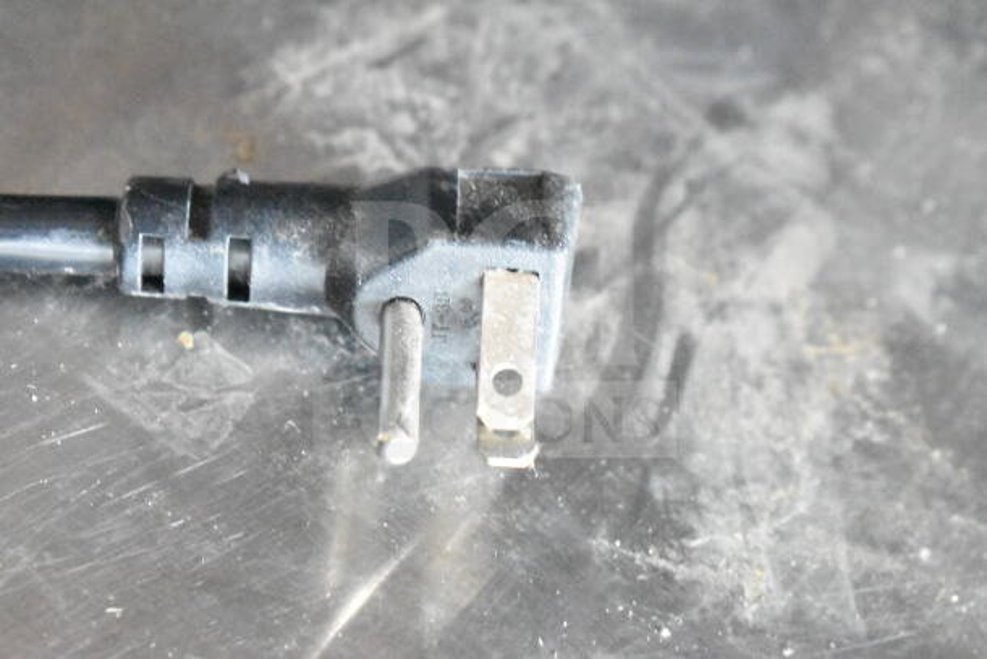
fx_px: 2262
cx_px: 494
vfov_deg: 16.6
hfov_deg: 24.6
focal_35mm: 82
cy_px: 330
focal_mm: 55
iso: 25600
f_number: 5.6
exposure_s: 1/100
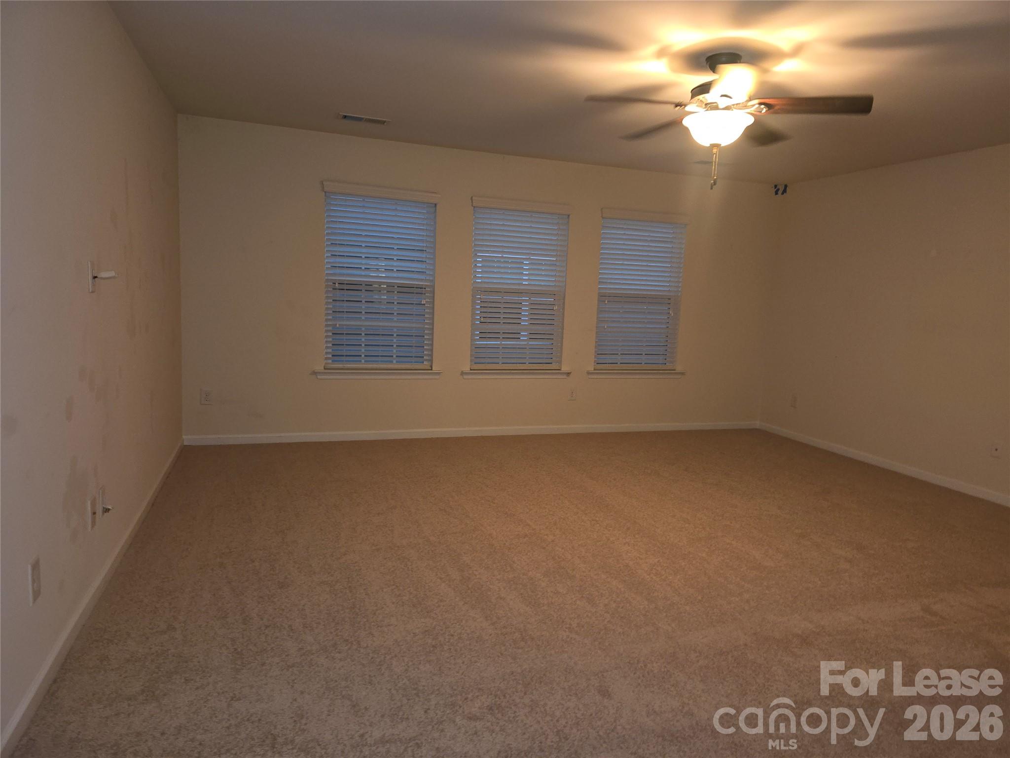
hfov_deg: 73.9
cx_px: 505
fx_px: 671
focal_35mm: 23
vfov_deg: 58.9
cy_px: 379
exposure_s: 1/20
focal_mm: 6.3
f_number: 1.7
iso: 160
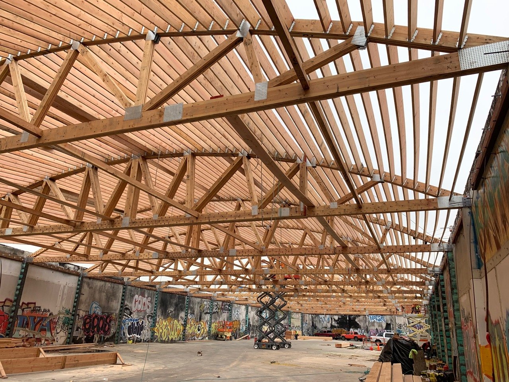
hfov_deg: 67.3
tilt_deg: +17.5
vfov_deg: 53.1
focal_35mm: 26
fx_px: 382
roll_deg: -2.8
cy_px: 191
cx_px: 254
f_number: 1.8
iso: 25
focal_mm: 4.25
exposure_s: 1/318
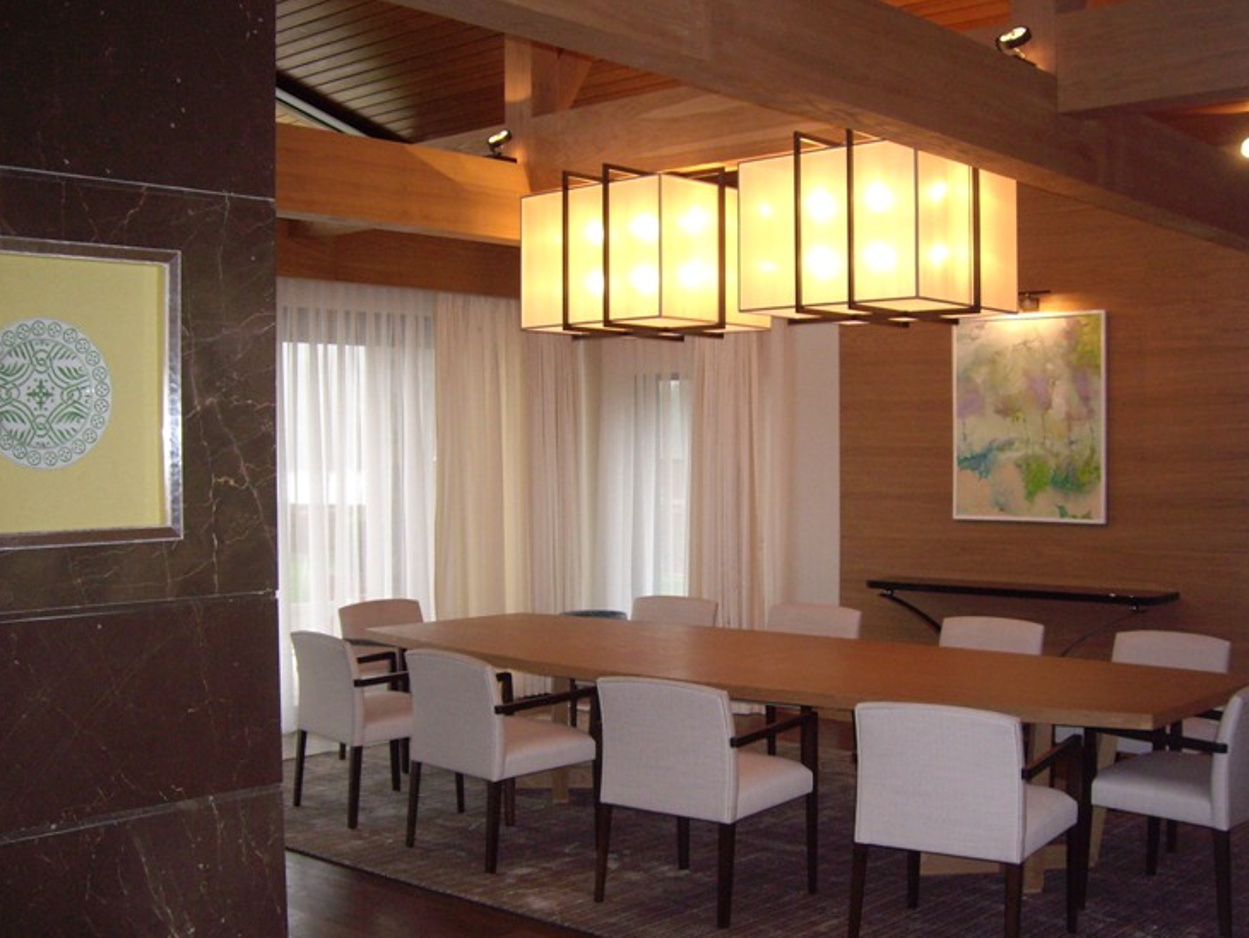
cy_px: 522
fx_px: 1588
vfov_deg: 32.9
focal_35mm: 44
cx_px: 658
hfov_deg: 42.9
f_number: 2.7
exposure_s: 1/40
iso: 200
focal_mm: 6.2
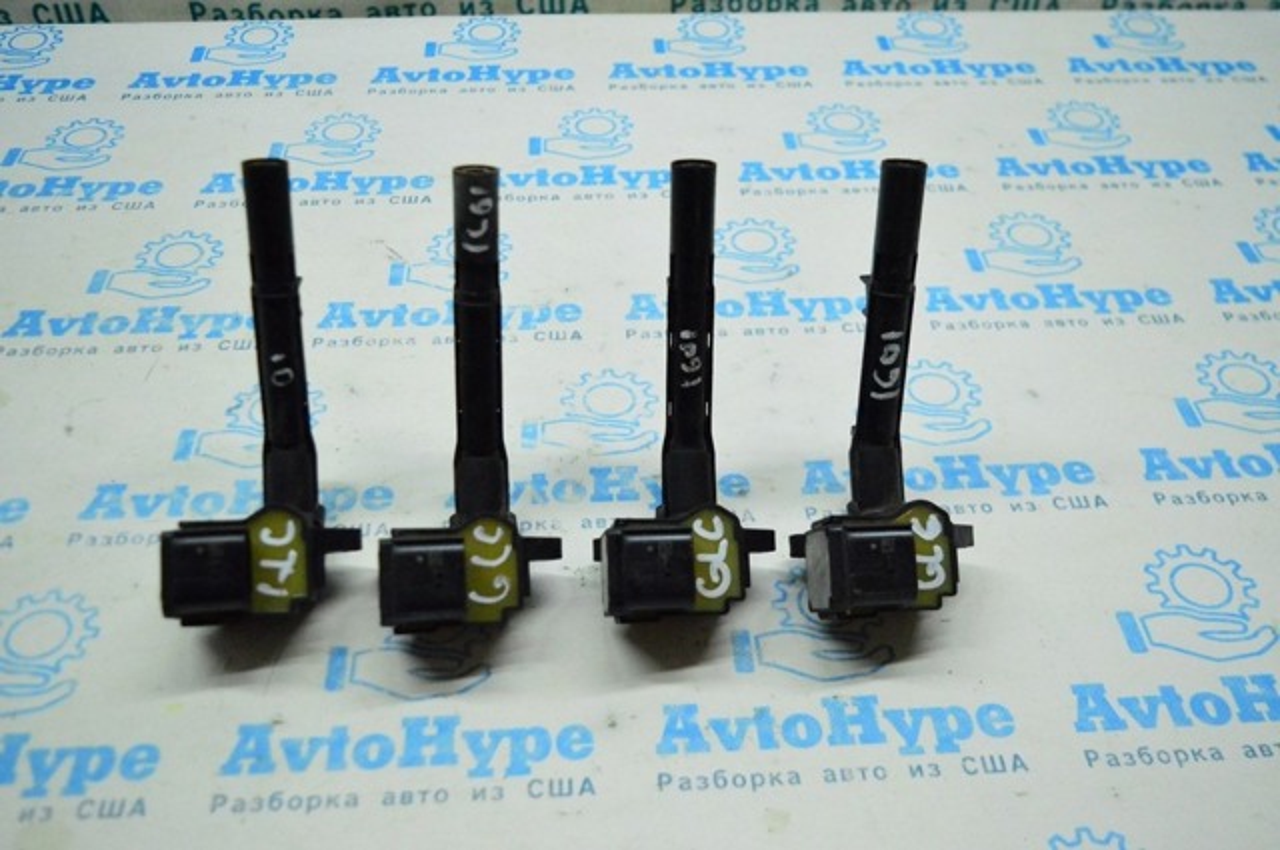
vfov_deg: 36.8
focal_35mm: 36
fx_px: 1278
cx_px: 640
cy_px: 425
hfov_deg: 53.2
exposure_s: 1/1000
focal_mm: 24
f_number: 4
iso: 6400
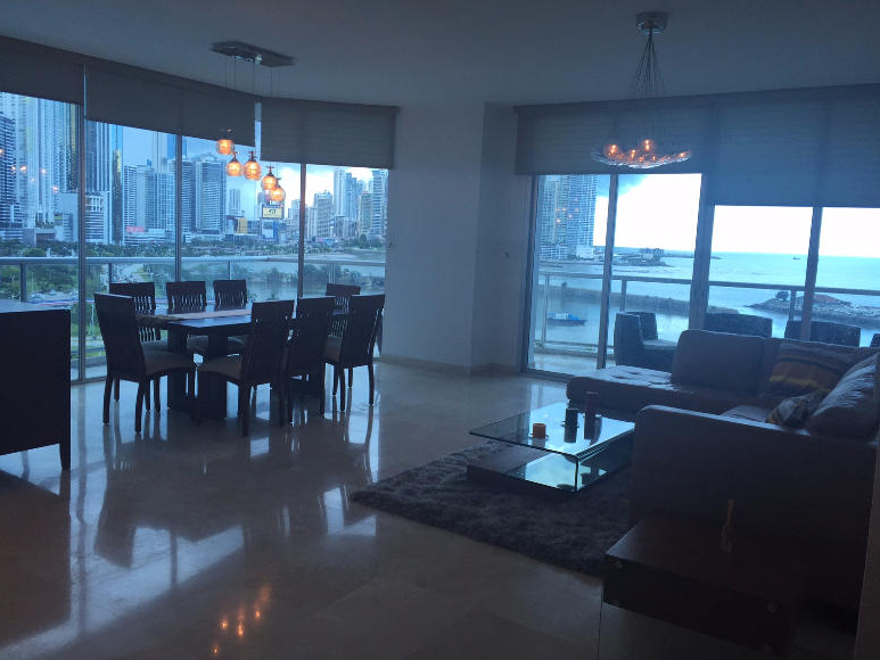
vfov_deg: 46.8
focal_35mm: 30
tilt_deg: -6.5
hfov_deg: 59.9
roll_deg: -2.7
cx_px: 427
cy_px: 322
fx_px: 763
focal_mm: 4.15
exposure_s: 1/120
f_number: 2.2
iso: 40
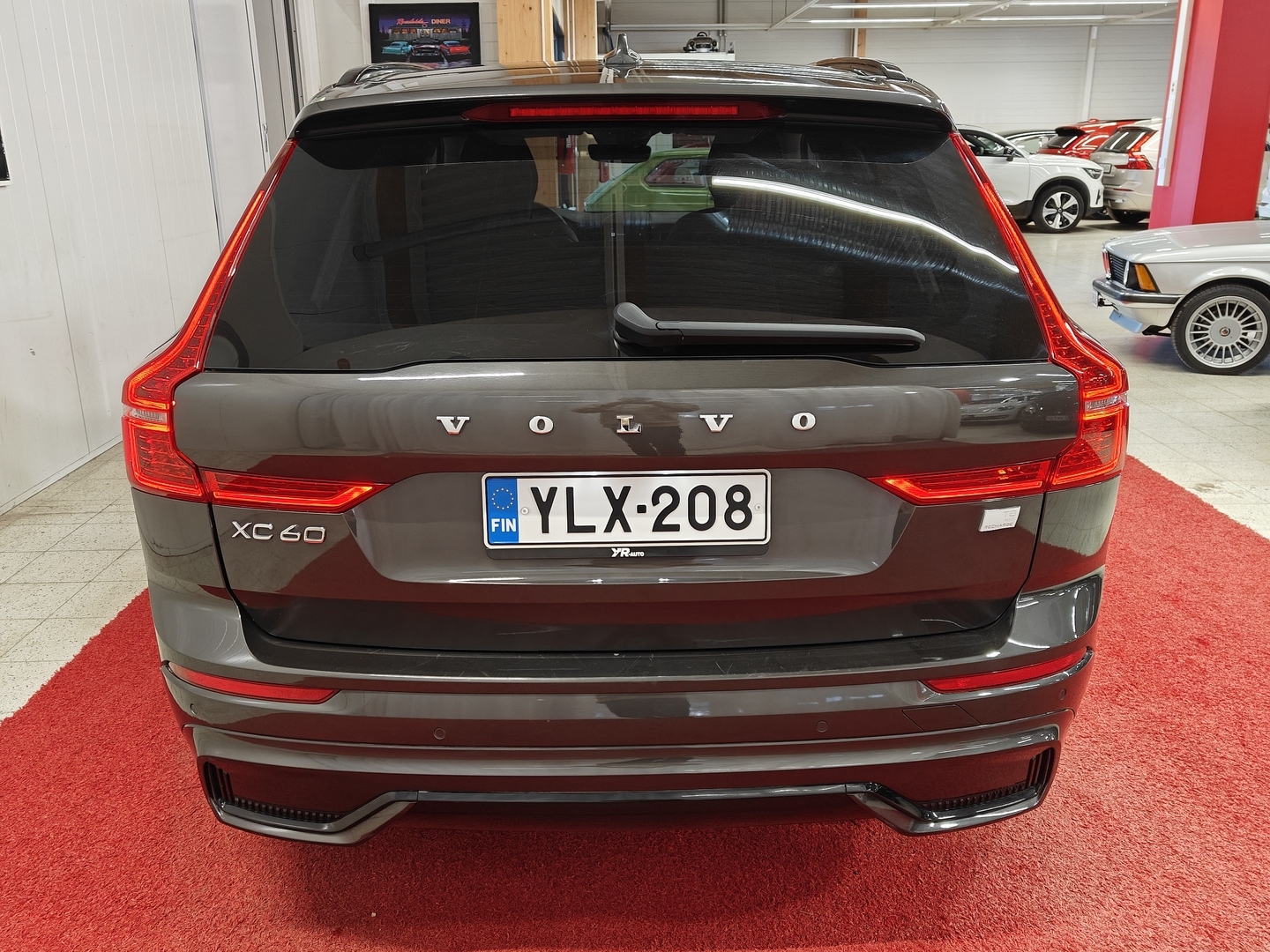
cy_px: 476
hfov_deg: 61.7
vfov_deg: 48.2
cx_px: 635
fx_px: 1064
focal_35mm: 29
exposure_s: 1/50
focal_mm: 5.59
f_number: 1.8
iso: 80
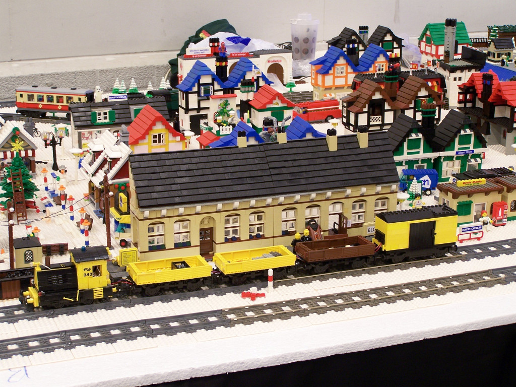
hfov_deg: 28.2
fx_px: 1029
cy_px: 194
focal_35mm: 69
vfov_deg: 21.3
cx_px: 258
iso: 80
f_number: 3.2
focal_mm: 11.5
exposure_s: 1/2
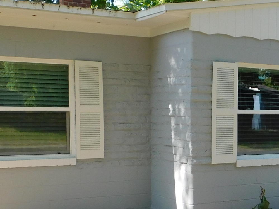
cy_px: 168
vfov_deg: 21.0
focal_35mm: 69
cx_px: 263
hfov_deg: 27.0
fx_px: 556
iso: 125
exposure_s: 1/200
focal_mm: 4
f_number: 3
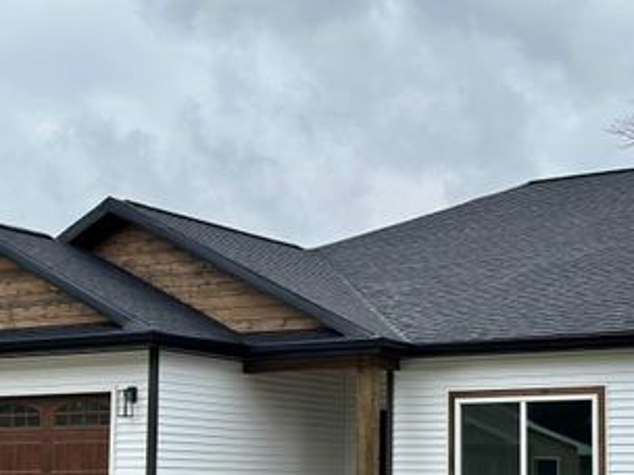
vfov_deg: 18.5
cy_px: 368
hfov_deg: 24.7
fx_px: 1447
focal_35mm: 79
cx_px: 288
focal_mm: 6.86
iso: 80
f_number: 1.78
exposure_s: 1/2976
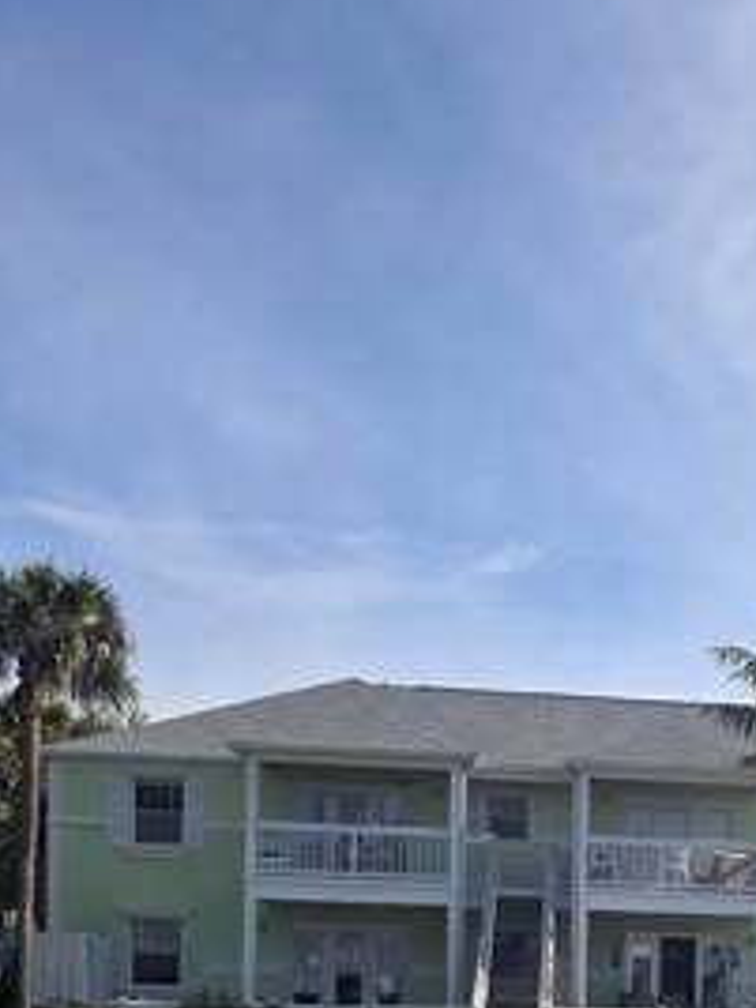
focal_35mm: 55
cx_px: 805
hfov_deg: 24.9
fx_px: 1602
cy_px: 1023
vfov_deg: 32.0
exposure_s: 1/2586
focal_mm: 5.4
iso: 25
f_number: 1.8
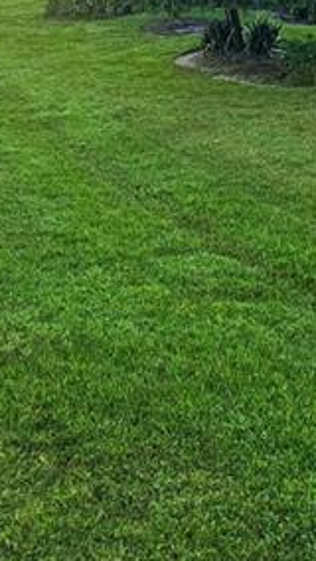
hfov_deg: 23.2
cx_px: 255
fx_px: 759
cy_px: -132
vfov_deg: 32.5
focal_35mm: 51
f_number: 2.2
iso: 50
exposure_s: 1/207
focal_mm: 2.2
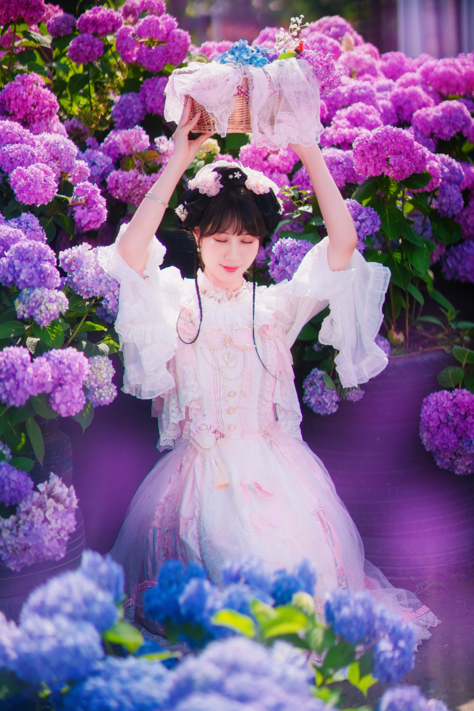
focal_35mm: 85
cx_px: 237
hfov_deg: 16.1
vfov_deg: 23.9
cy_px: 356
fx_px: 1678
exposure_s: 1/8000
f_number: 1.3
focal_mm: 85
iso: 100
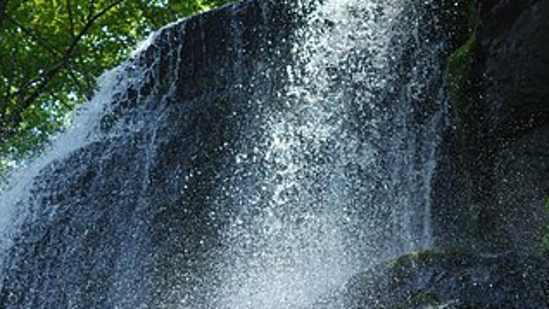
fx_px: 2868
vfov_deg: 6.2
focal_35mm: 197
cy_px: 231
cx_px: 281
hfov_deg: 10.9
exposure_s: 1/1000
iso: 800
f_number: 9
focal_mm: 77.5
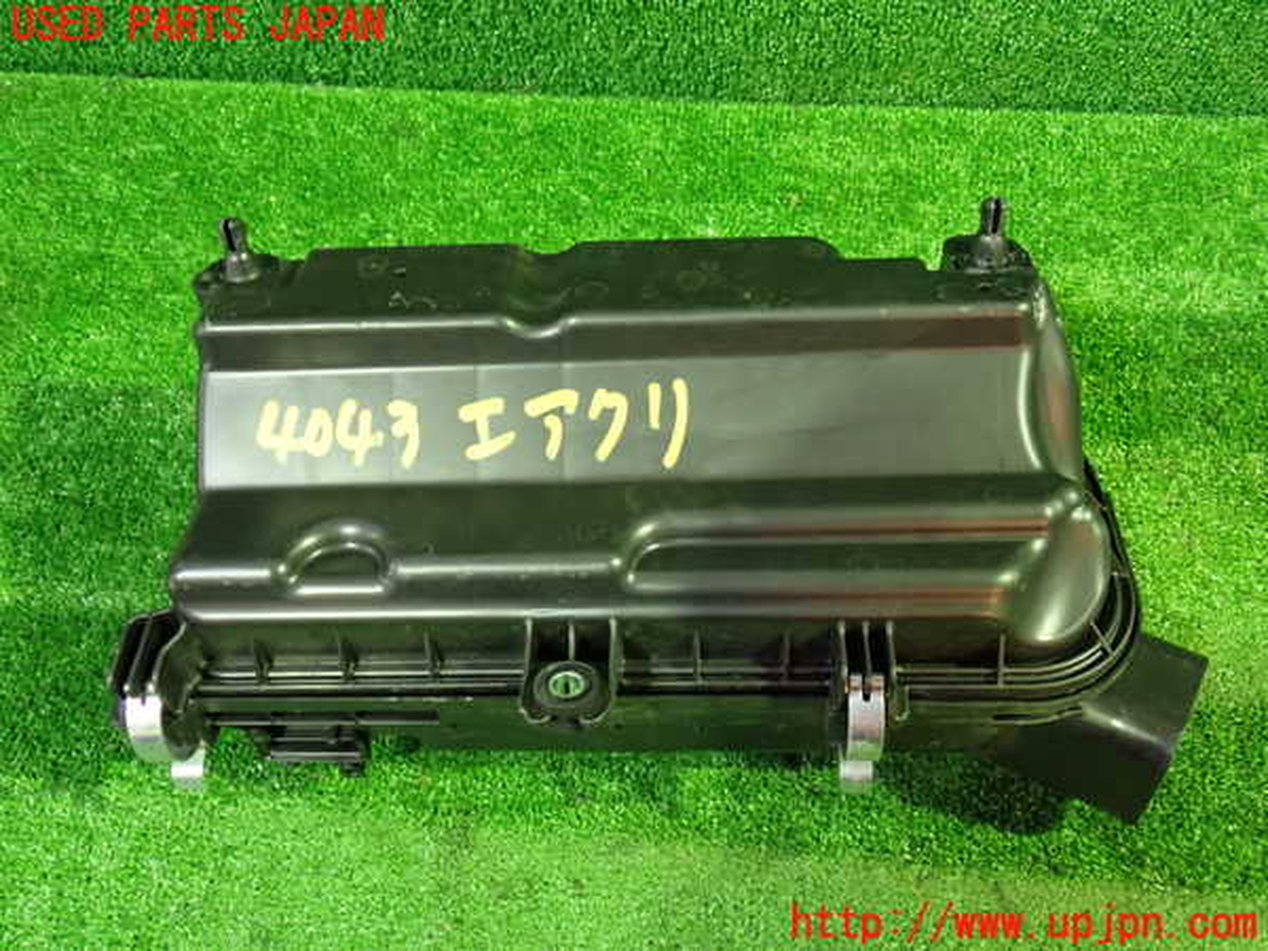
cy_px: 476
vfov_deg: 44.2
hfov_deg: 56.8
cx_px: 634
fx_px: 1172
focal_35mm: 32
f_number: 2.4
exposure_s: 1/25
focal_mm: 5.79
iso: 800
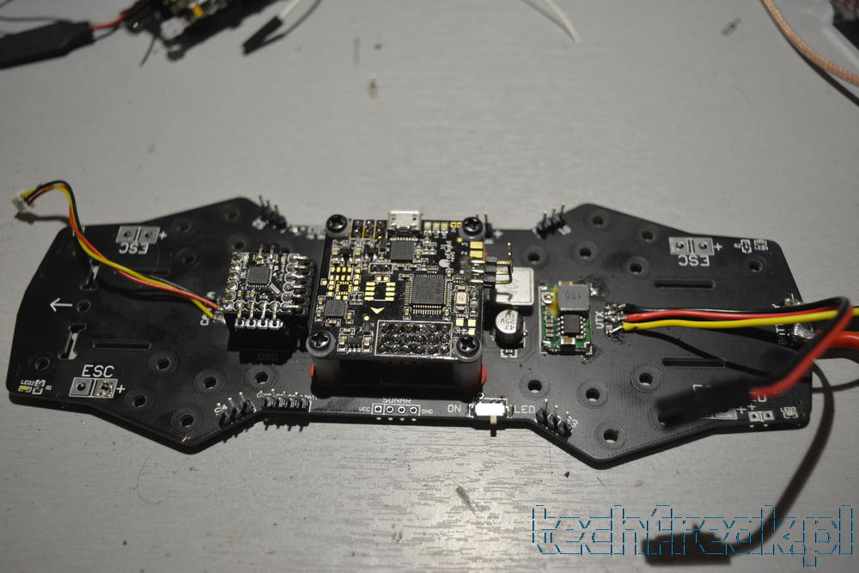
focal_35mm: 39
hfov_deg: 49.5
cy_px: 286
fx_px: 931
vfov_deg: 34.2
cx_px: 430
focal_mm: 26
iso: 400
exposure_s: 1/80
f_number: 4.5
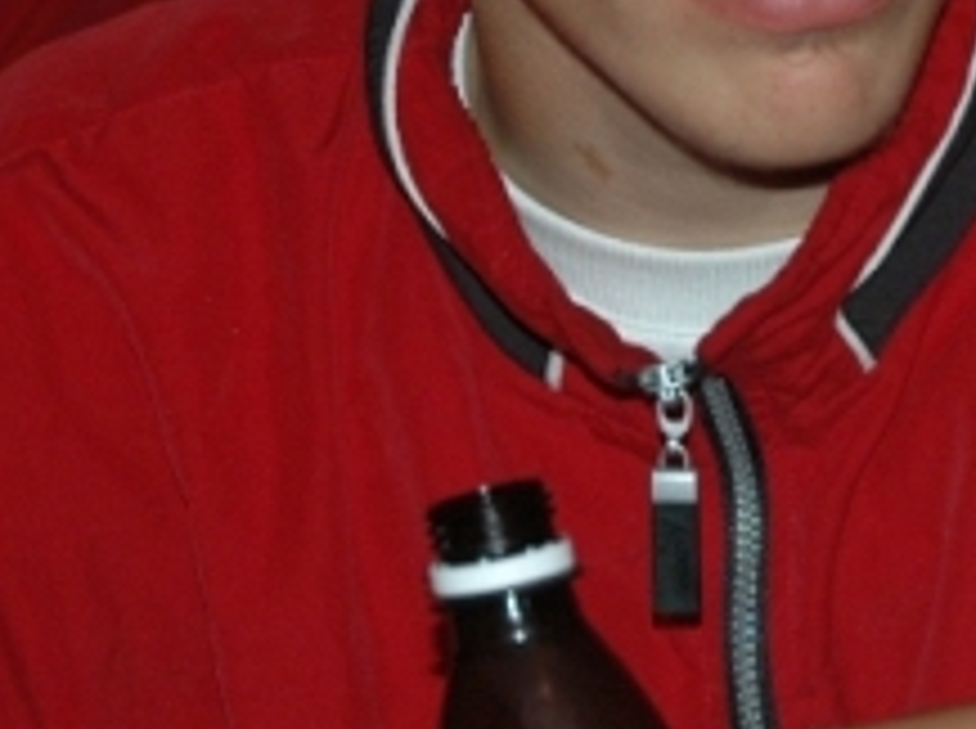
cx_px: 765
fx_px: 5996
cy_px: -140
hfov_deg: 9.3
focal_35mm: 213
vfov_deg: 6.9
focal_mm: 40
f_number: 4.5
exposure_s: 1/60
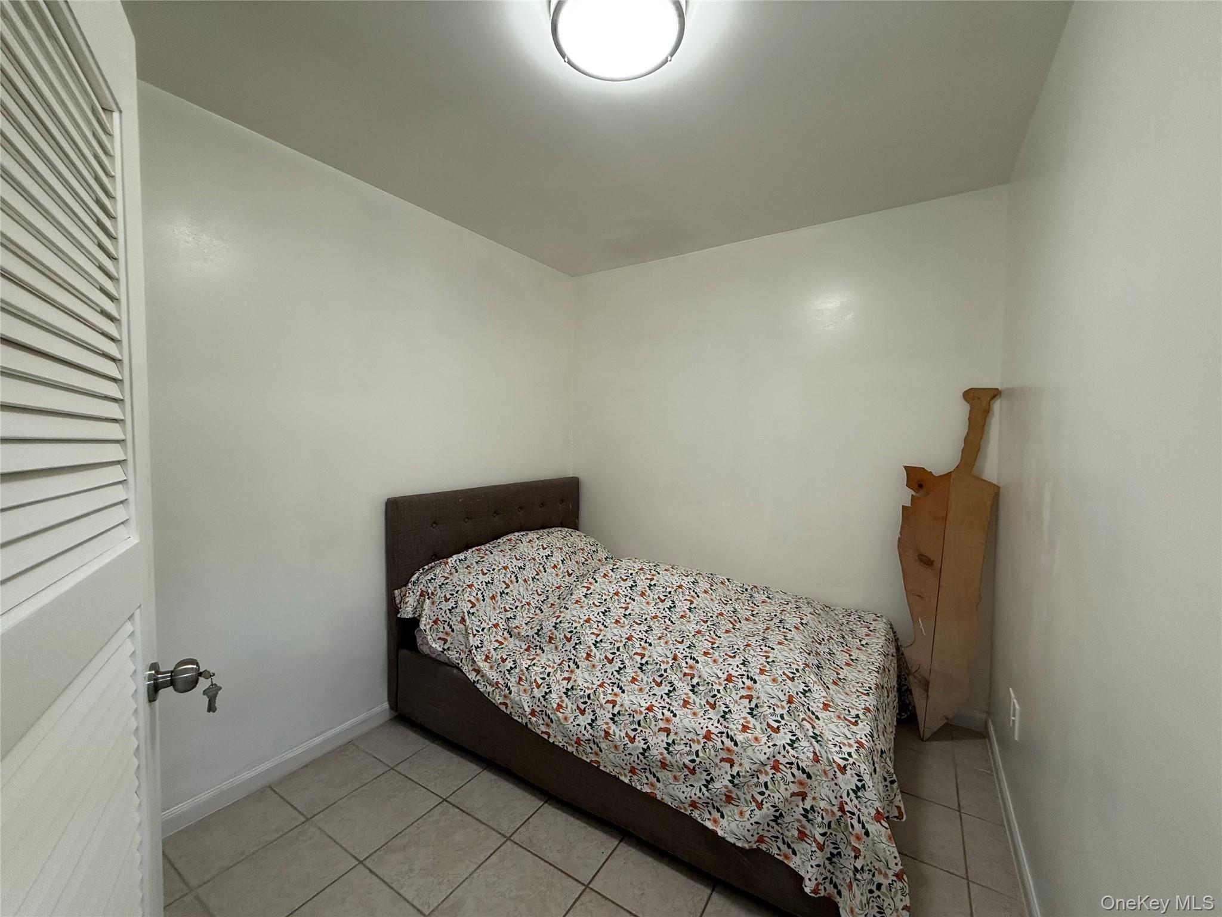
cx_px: 611
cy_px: 458
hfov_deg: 102.1
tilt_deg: -2.6
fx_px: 494
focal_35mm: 14
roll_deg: -0.6
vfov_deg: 85.7
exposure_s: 1/120
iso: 200
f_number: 2.2
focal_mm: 2.22
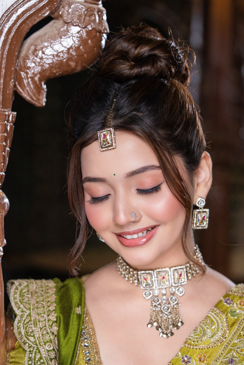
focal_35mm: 90
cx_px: 122
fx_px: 915
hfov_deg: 15.2
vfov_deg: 22.6
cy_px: 182
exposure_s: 1/200
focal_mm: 90
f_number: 4
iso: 500
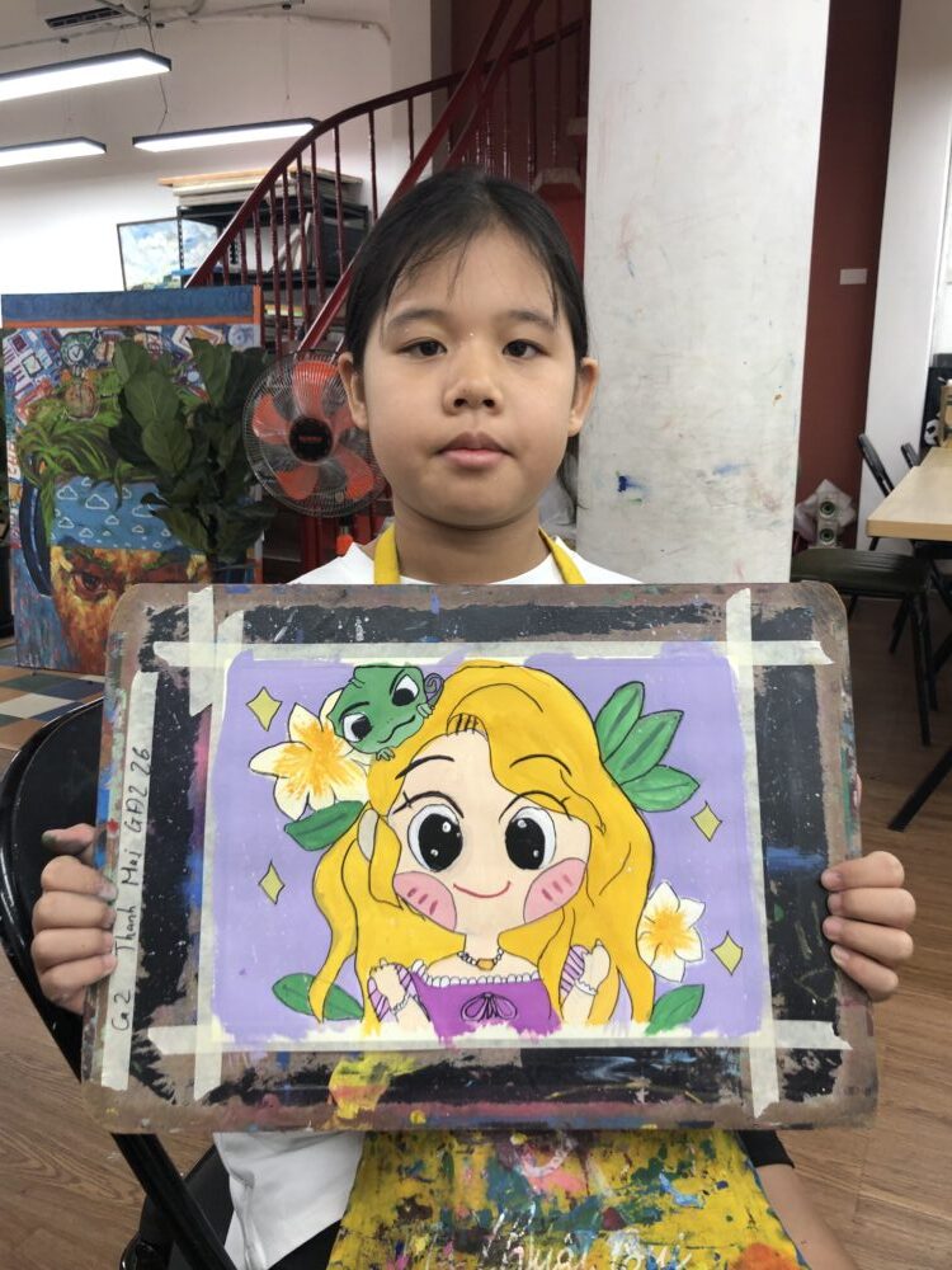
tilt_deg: -12.0
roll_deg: -0.3
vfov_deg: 63.4
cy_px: 635
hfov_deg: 49.7
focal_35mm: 28
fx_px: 1027
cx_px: 476
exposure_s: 1/50
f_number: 1.8
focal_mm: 4
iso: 25
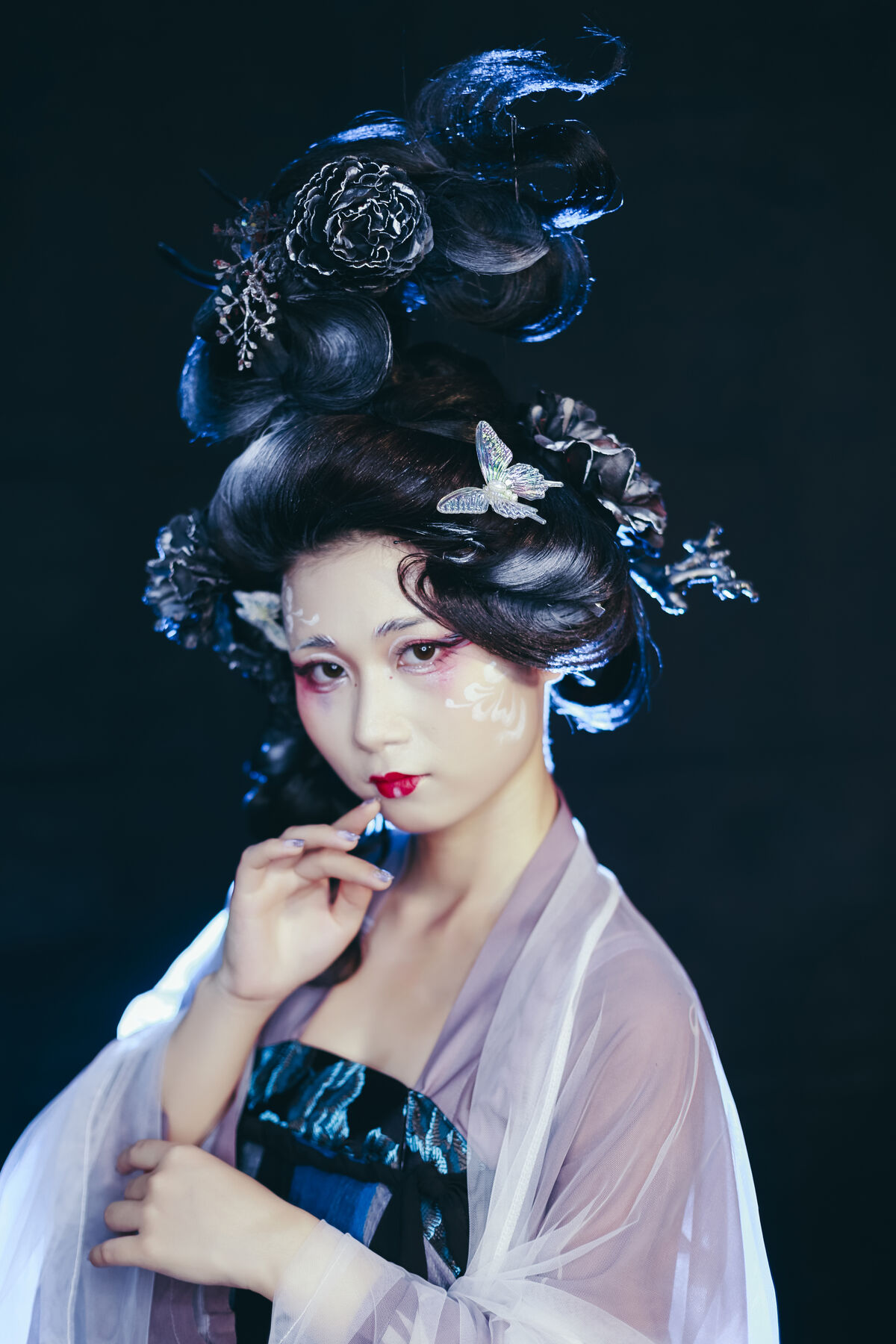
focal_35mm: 49
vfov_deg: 40.3
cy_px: 672
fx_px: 1829
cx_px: 448
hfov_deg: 27.5
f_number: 2
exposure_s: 1/100
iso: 320
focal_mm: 50
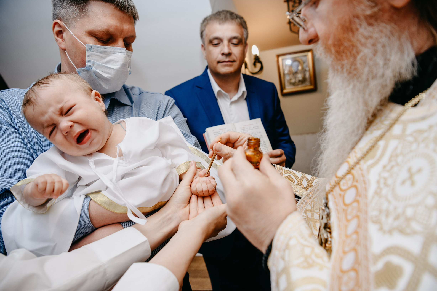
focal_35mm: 25
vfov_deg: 51.3
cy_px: 150
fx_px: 303
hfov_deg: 71.5
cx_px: 222
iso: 500
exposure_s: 1/160
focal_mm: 24
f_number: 3.5
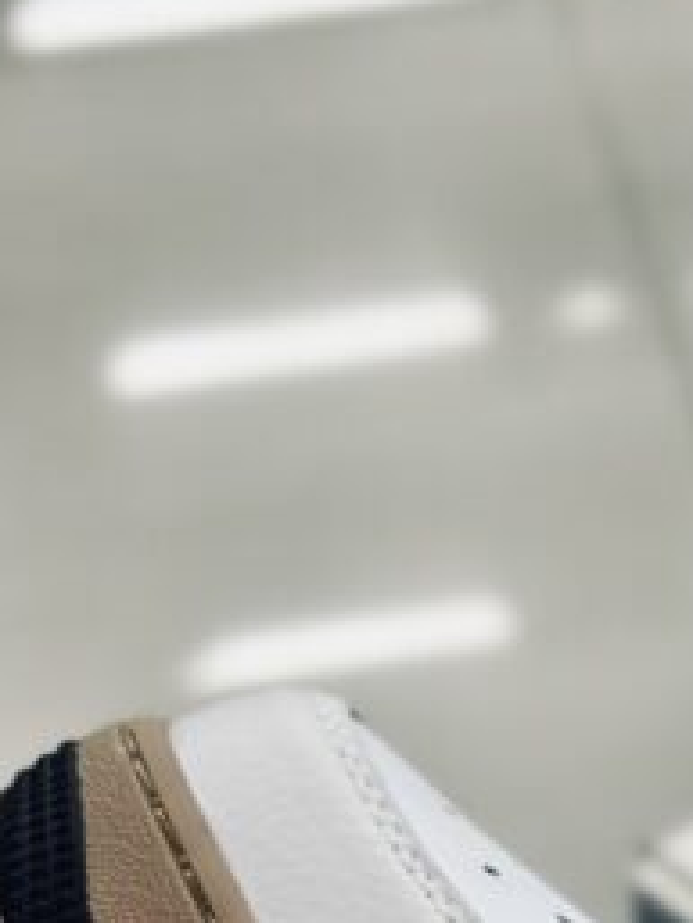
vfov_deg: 10.7
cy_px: 1629
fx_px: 4641
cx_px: 998
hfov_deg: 8.4
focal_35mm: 174
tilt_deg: -57.3
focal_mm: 6.86
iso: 64
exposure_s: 1/129
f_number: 1.78
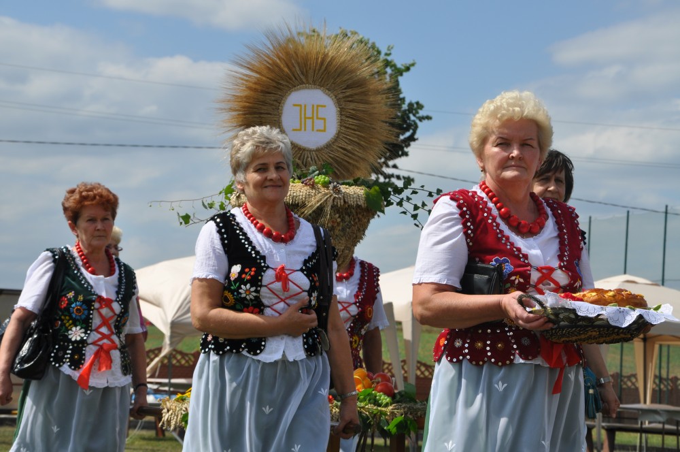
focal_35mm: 112
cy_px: 226
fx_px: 2122
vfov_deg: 12.1
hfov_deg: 18.2
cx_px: 340
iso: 200
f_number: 10
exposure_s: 1/400
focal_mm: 75
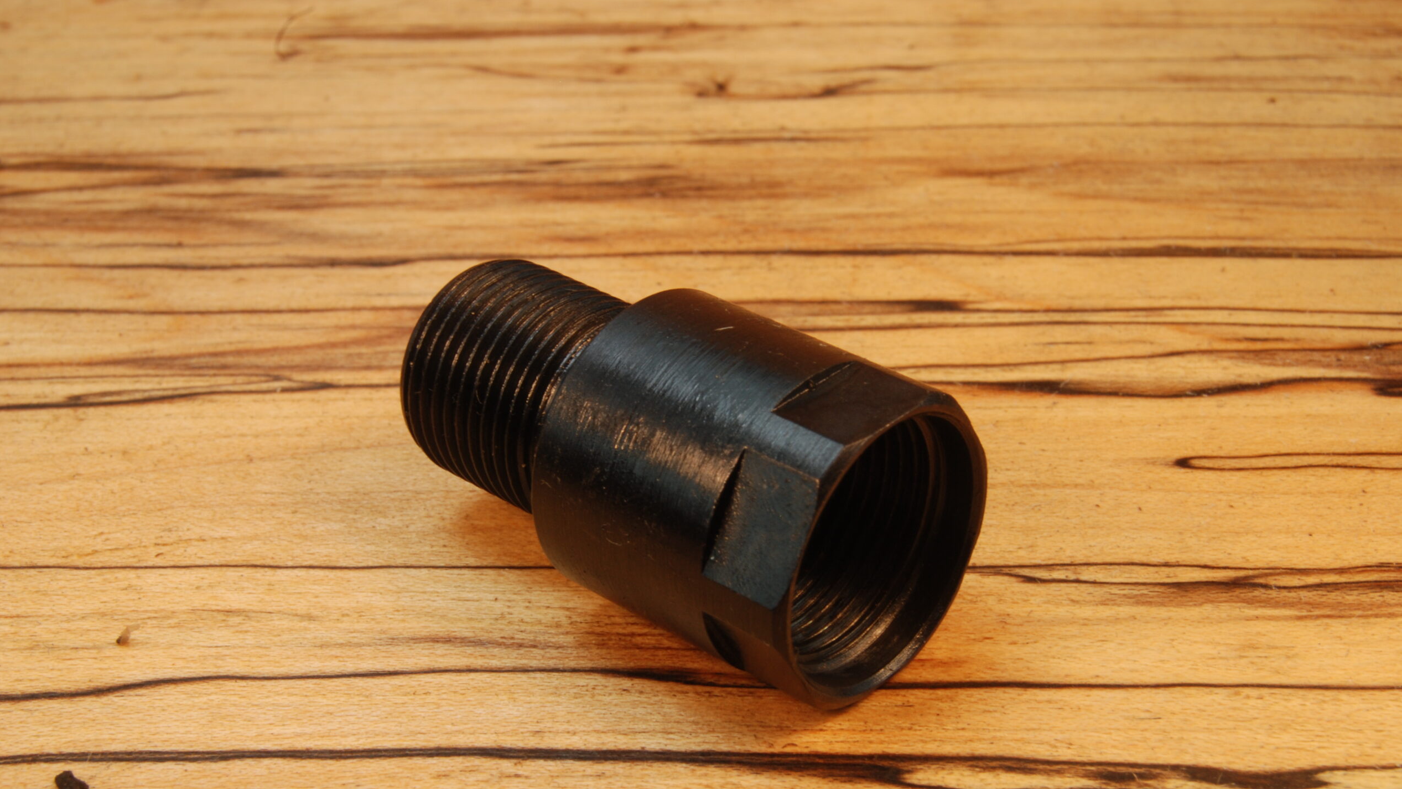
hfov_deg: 29.5
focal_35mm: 72
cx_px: 707
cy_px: 468
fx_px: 2659
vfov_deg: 16.9
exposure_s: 1/13
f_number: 20
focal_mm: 45
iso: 200
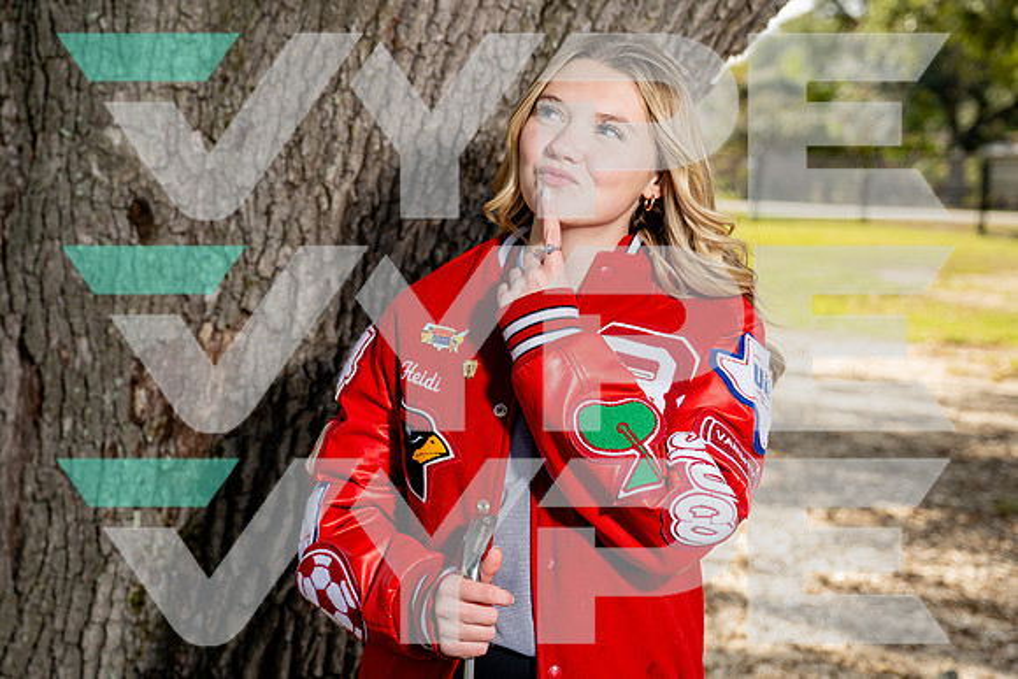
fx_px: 1593
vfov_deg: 24.1
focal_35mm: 56
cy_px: 340
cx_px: 509
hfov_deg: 35.4
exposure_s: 1/250
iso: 100
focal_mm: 52
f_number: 4
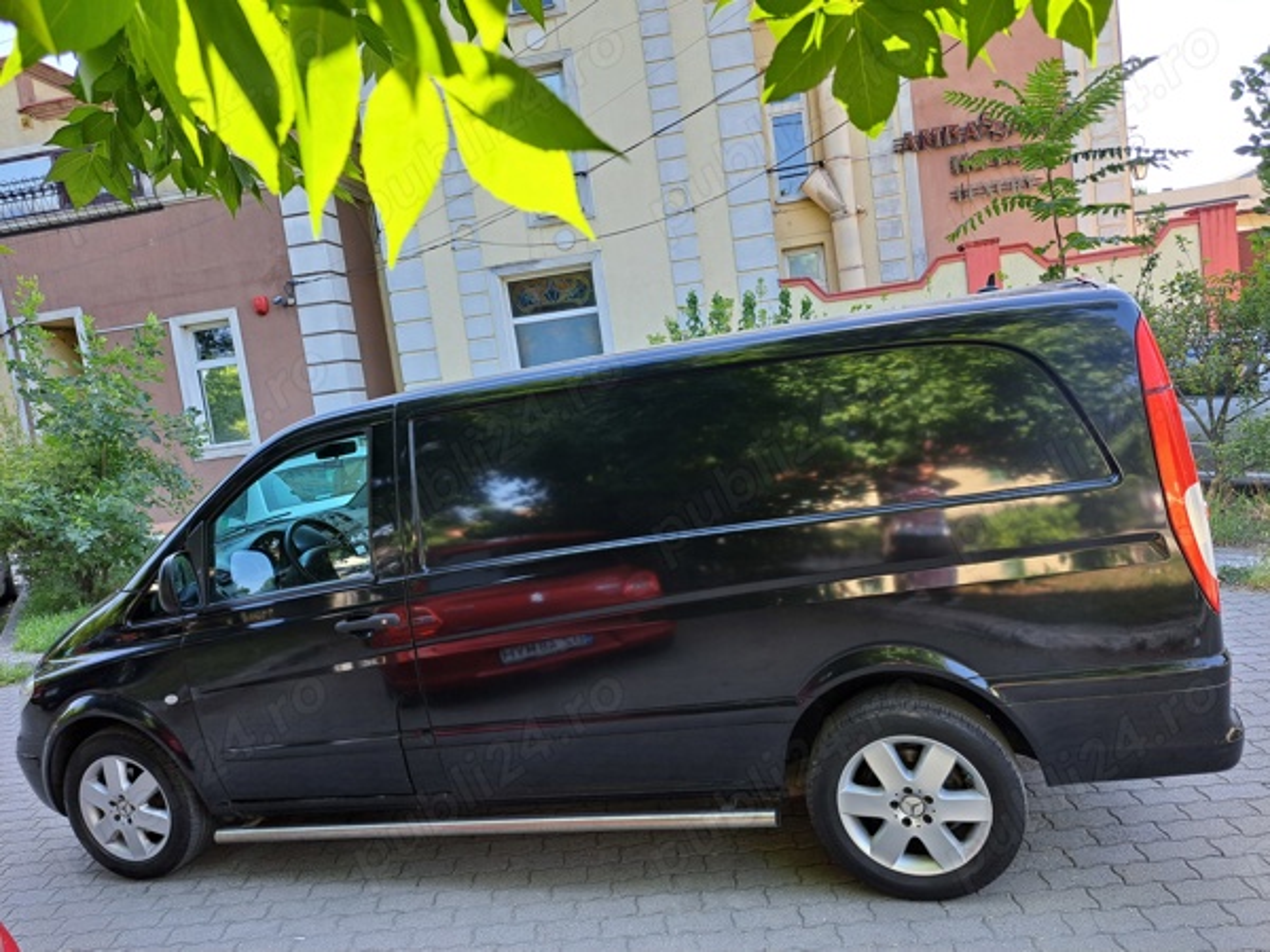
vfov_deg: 56.8
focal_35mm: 24
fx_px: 881
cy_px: 476
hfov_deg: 71.6
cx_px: 635
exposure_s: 1/190
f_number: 1.8
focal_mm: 5.23
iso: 50
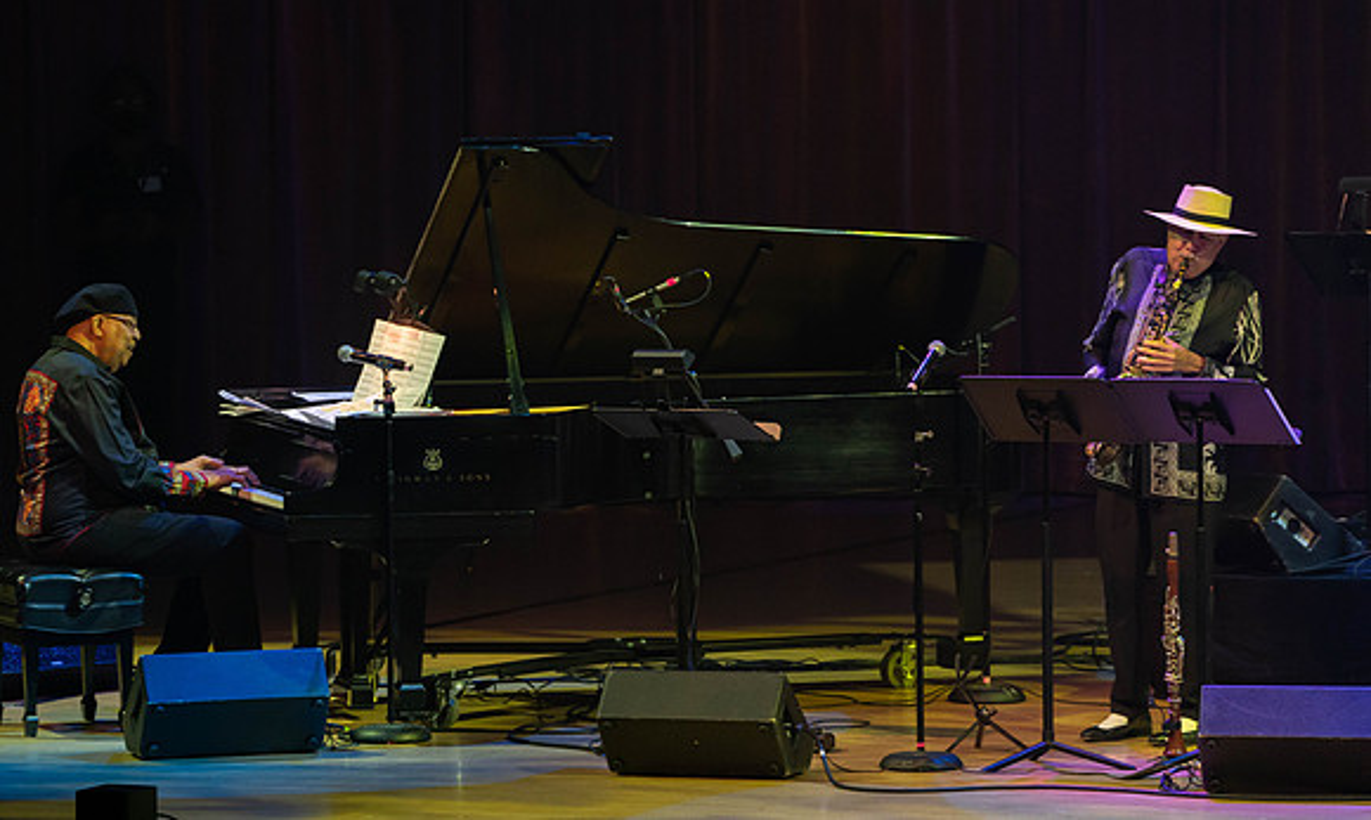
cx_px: 658
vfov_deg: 4.6
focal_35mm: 278
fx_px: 10253
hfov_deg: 7.6
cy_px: 436
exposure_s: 1/200
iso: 3200
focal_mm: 259
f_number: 5.6
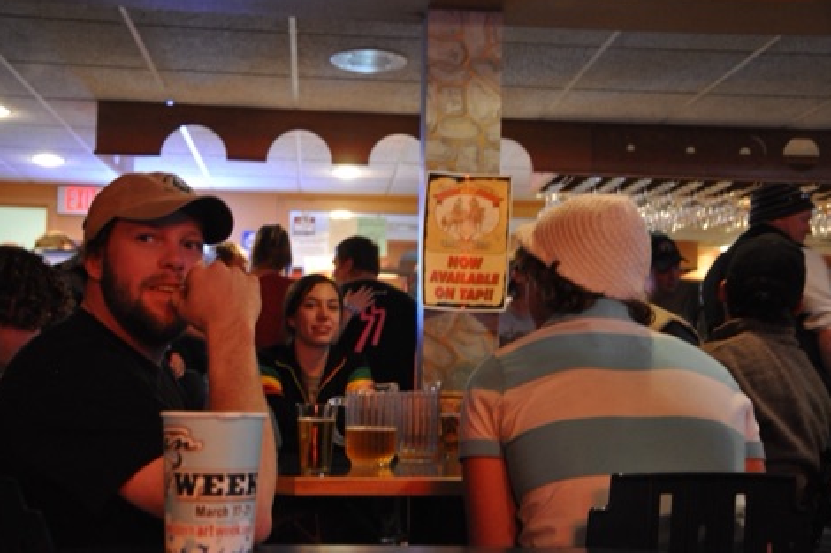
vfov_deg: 27.5
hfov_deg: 40.4
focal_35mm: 49
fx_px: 1131
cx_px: 414
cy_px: 273
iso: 1600
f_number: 4.2
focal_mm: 32
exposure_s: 1/15
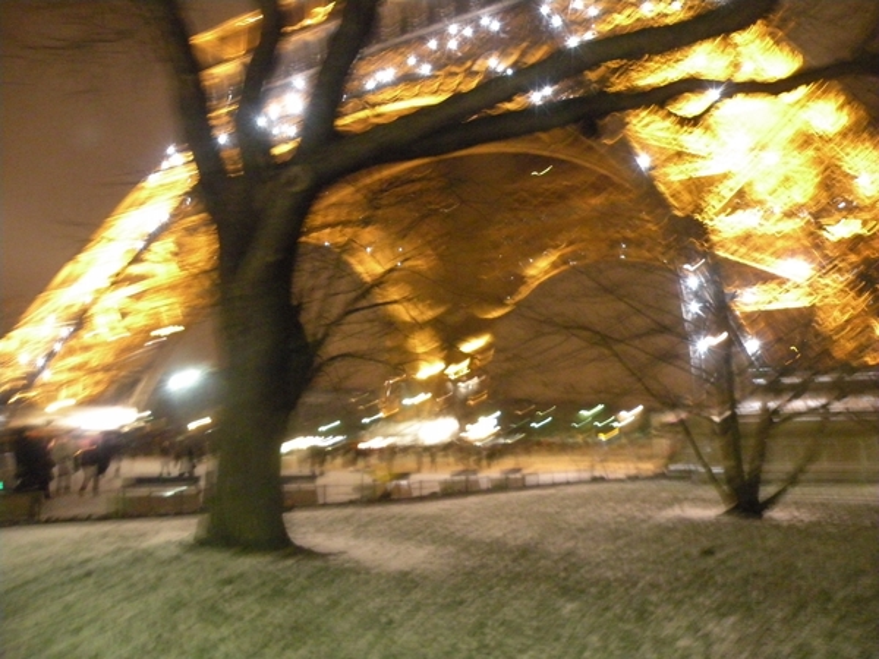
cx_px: 440
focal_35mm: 27
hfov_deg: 65.3
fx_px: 686
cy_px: 330
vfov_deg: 51.4
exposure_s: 1/6.1
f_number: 2.8
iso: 800
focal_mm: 4.7
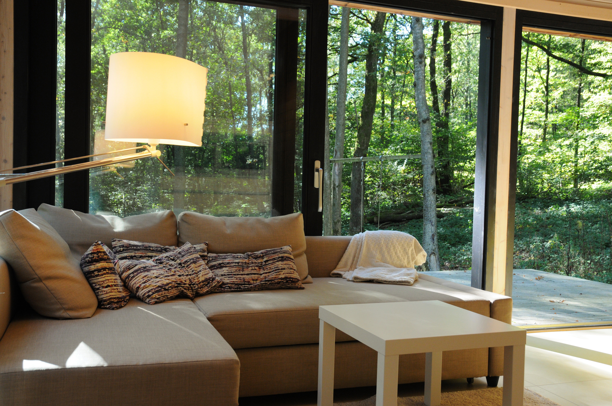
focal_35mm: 36
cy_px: 203
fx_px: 611
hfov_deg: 53.2
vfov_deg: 36.8
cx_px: 306
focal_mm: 24
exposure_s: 1/80
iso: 640
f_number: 5.6
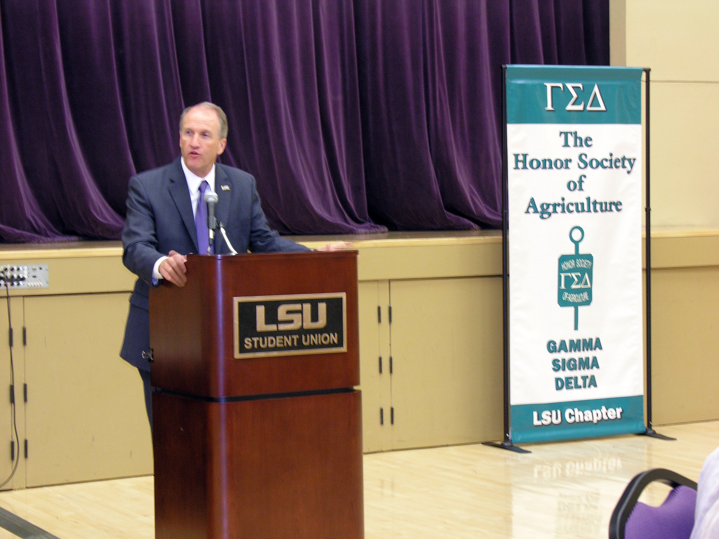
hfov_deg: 22.8
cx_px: 360
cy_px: 270
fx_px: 1786
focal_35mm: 86
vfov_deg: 17.2
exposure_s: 1/4.4
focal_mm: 21.8
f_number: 4.9
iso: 141
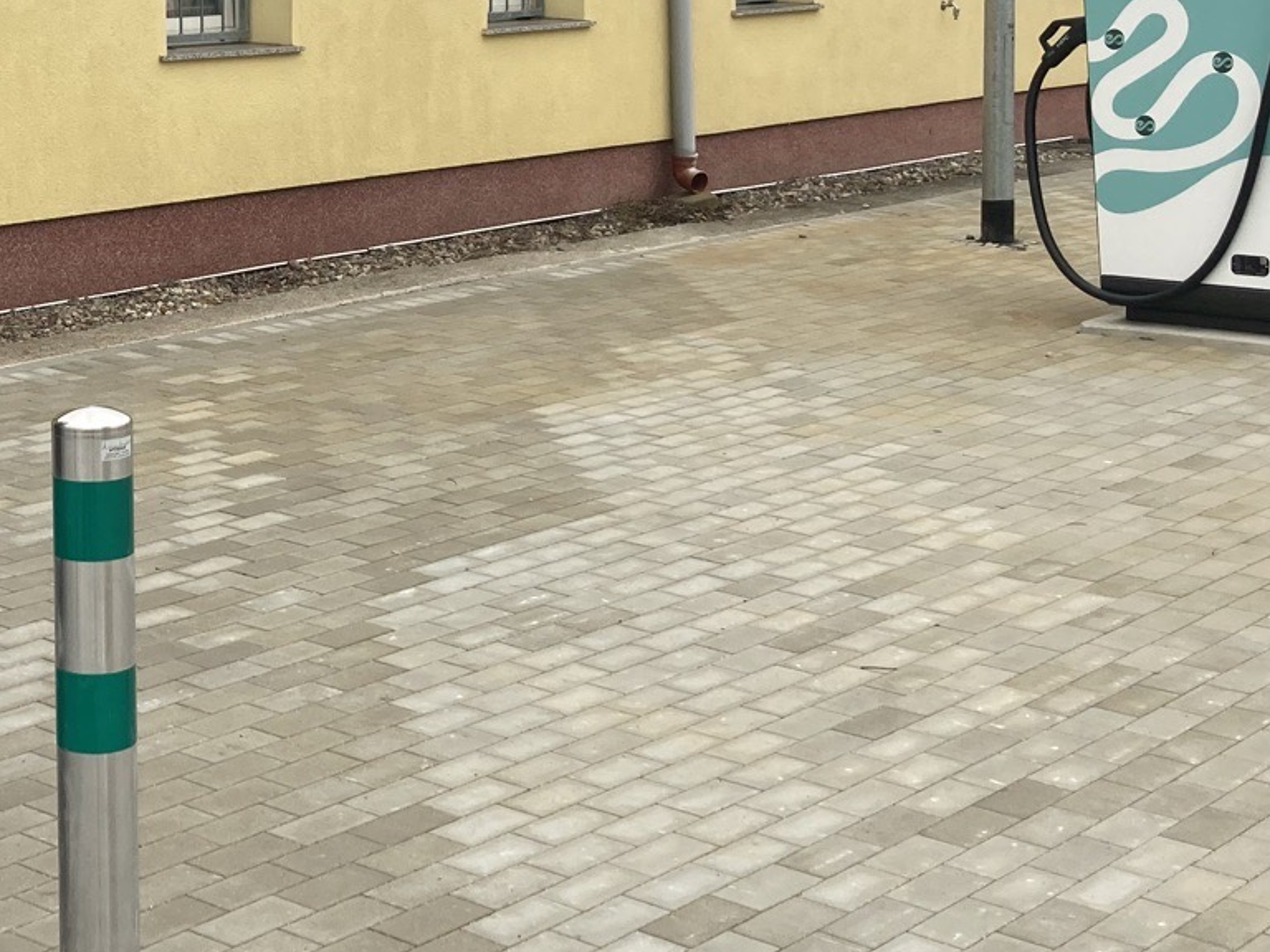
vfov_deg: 20.8
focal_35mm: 70
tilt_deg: -6.6
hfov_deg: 26.9
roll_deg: -0.8
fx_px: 2568
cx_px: 159
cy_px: 220
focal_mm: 3.99
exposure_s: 1/326
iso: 20
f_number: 1.8
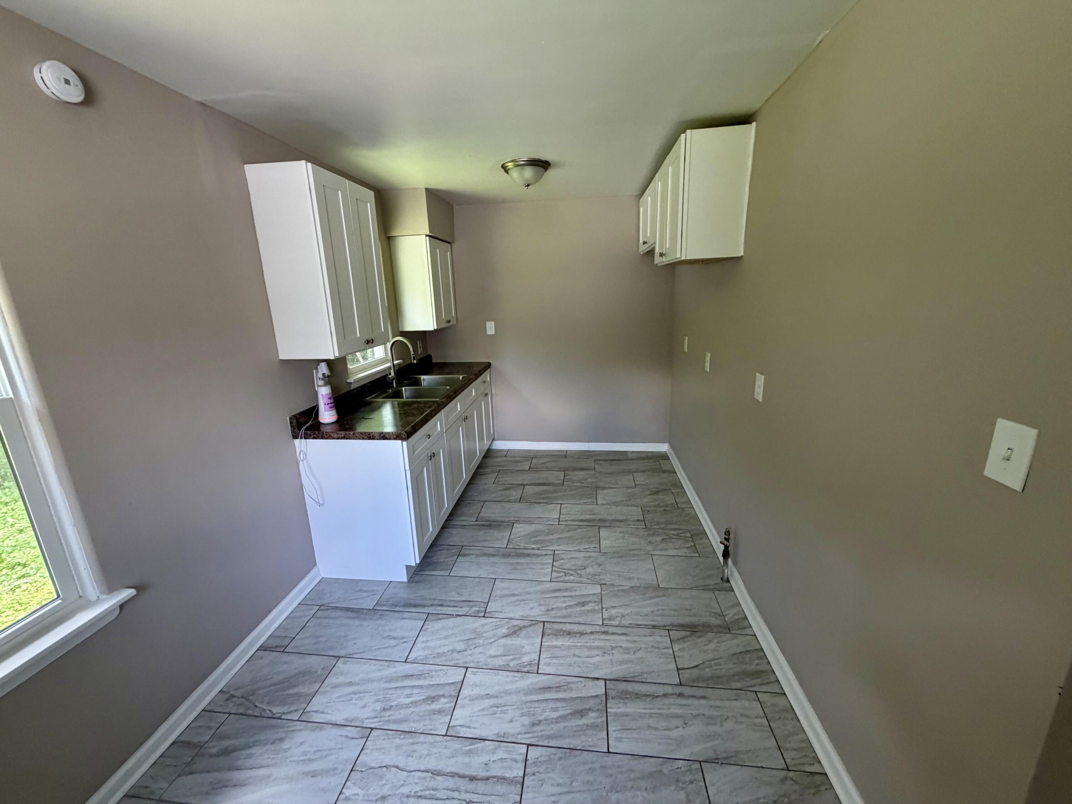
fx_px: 434
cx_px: 536
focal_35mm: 14
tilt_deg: -14.7
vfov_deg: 85.7
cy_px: 402
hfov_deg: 102.1
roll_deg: +3.2
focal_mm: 2.22
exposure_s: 1/121
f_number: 2.2
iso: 250
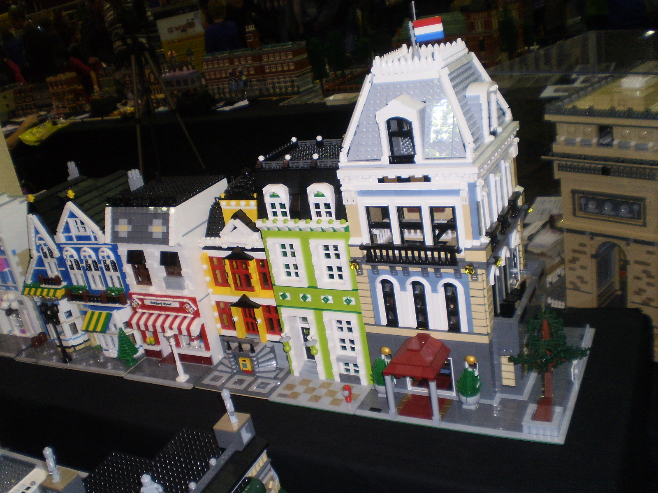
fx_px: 684
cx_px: 329
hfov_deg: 51.4
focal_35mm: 36
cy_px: 246
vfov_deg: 39.7
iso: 125
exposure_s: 1/30
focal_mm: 6.3
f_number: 3.1
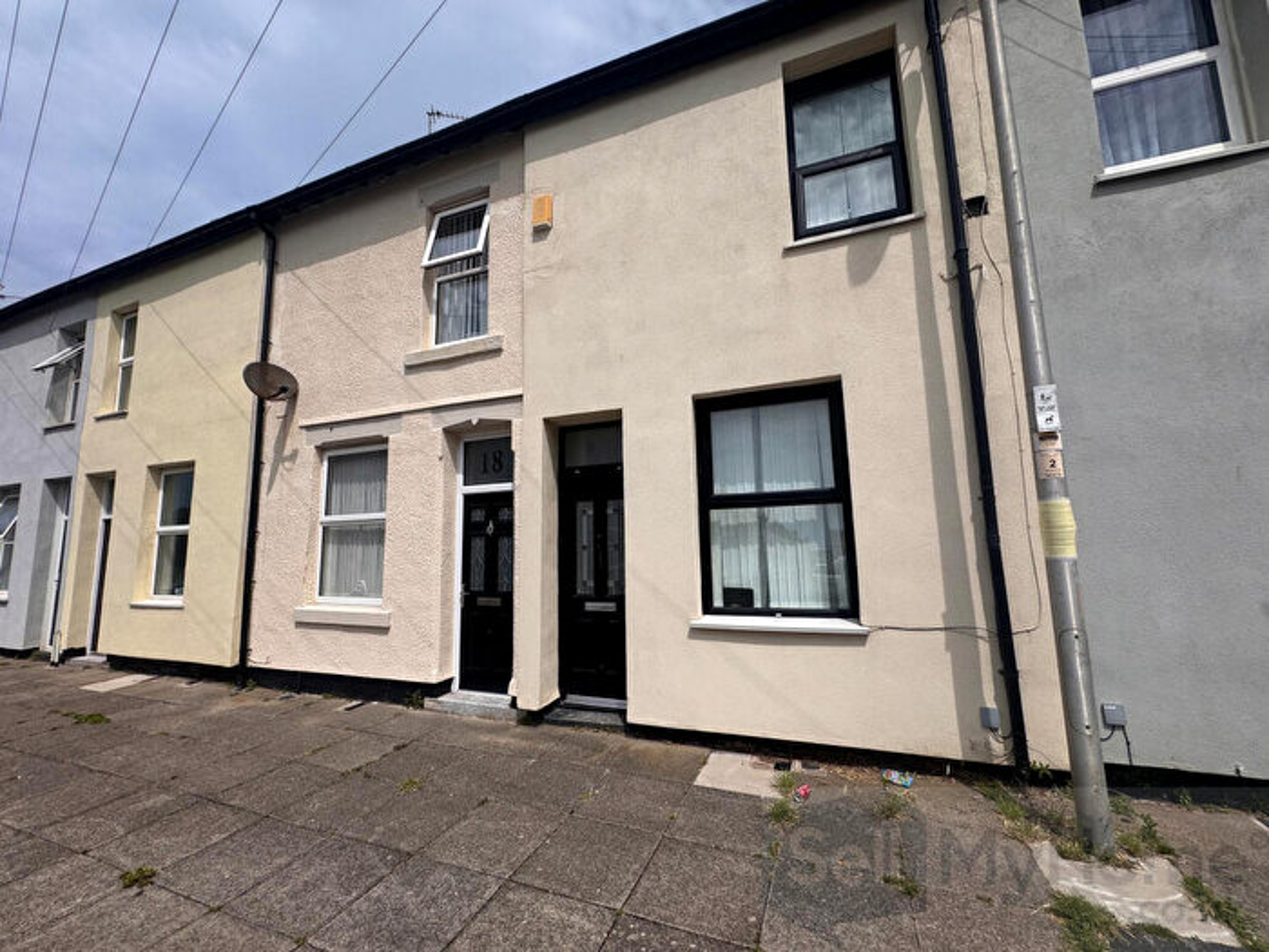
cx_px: 634
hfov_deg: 102.1
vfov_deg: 85.7
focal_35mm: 14
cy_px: 476
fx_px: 513
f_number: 2.2
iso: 40
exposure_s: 1/4630
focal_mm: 2.22
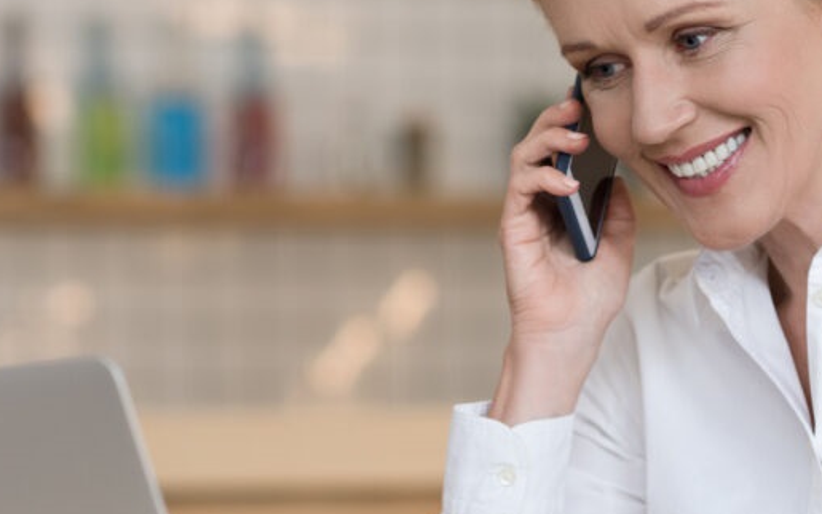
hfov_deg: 10.4
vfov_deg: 6.5
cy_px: 245
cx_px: 476
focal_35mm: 202
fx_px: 4526
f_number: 2.5
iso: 250
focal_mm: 85
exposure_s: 1/250
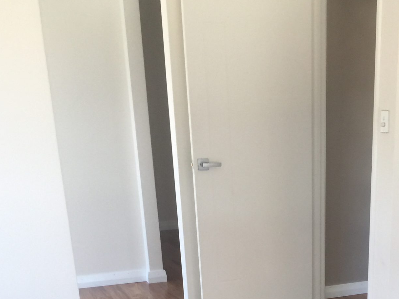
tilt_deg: -22.4
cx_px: 292
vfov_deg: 21.3
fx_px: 703
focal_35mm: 61
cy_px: 410
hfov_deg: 31.2
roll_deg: +1.4
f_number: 2.2
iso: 32
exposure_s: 1/33
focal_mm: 4.15
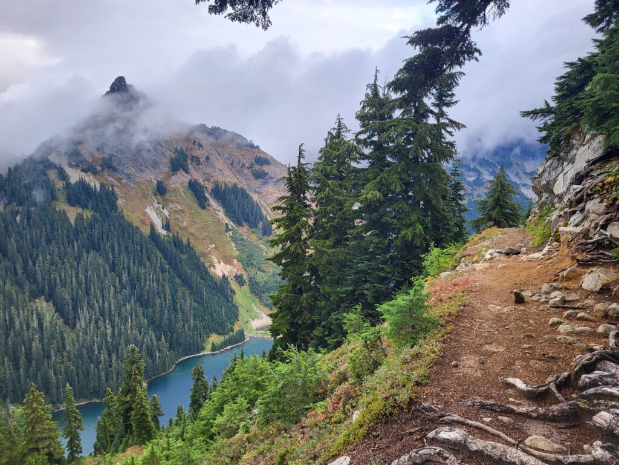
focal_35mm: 26
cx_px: 310
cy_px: 232
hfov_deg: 67.3
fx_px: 465
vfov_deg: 53.1
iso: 40
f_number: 1.8
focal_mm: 5.4
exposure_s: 1/278
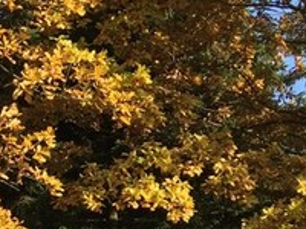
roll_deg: -1.9
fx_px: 1185
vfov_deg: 10.5
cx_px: -207
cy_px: 382
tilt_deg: +9.2
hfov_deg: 13.5
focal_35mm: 134
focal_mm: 4.15
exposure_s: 1/807
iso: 32
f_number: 2.2
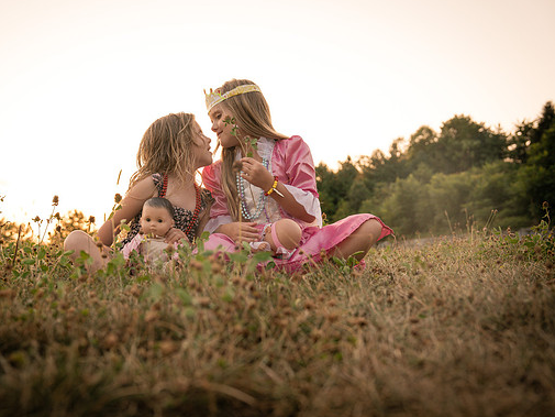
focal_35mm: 42
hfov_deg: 44.7
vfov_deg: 34.4
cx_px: 238
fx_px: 674
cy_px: 210
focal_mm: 38
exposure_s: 1/500
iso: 250
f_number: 3.5
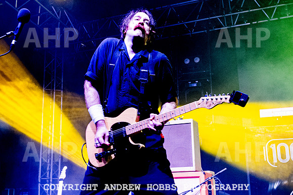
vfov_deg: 25.5
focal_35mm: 53
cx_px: 125
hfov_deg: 37.4
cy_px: 82
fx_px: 432
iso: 6400
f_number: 3.5
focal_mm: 35
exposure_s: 1/80
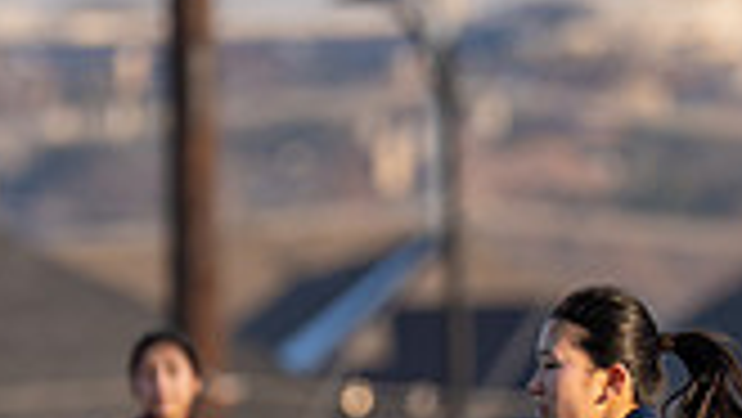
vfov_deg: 0.8
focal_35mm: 1542
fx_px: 30353
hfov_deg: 1.4
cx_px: 588
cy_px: 648
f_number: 2.8
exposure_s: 1/2500
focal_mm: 200
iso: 200
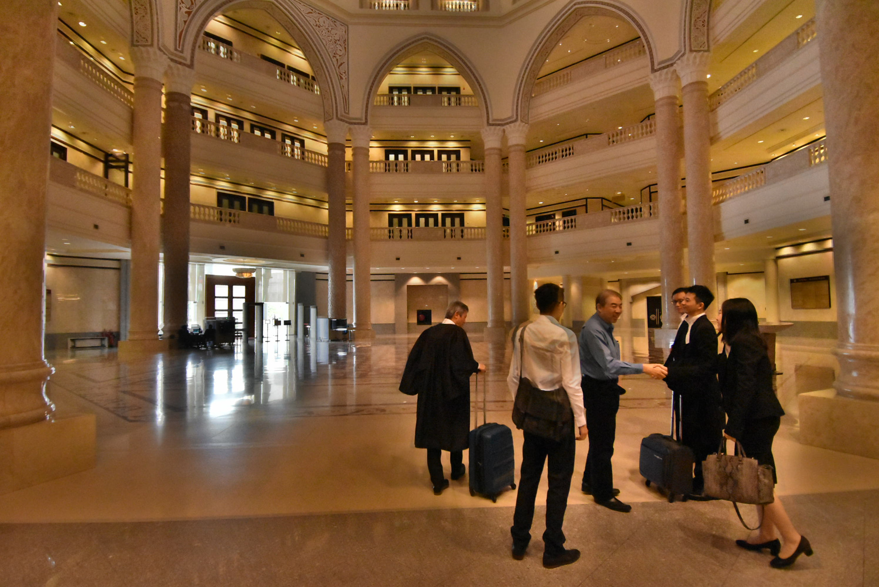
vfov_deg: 67.5
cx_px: 440
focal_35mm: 18
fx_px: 440
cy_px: 294
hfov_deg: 90.0
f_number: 4
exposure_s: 1/800
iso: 11400
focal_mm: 12
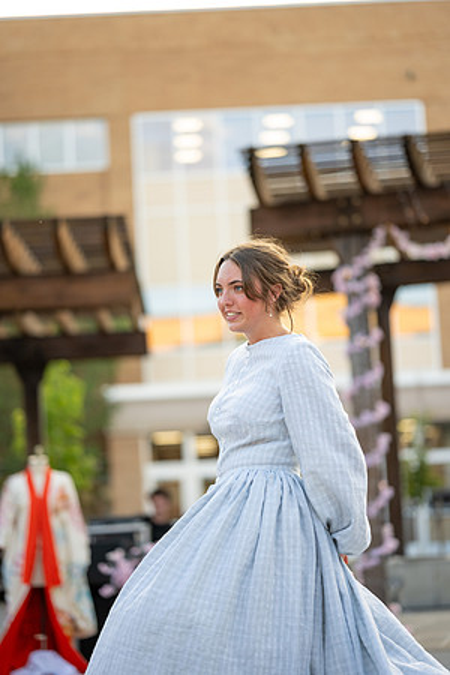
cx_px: 225
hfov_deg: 16.1
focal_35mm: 85
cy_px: 338
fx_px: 1594
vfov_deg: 23.9
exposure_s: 1/1000
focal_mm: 85
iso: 400
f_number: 1.8
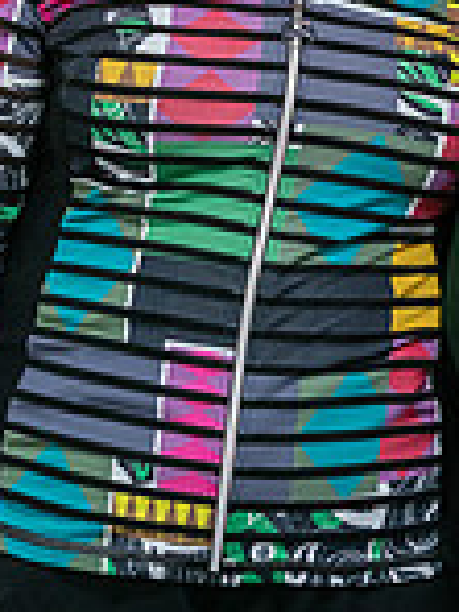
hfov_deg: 7.2
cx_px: 567
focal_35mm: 204
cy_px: -103
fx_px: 3607
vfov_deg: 9.6
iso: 3200
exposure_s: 1/160
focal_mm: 70
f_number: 2.8
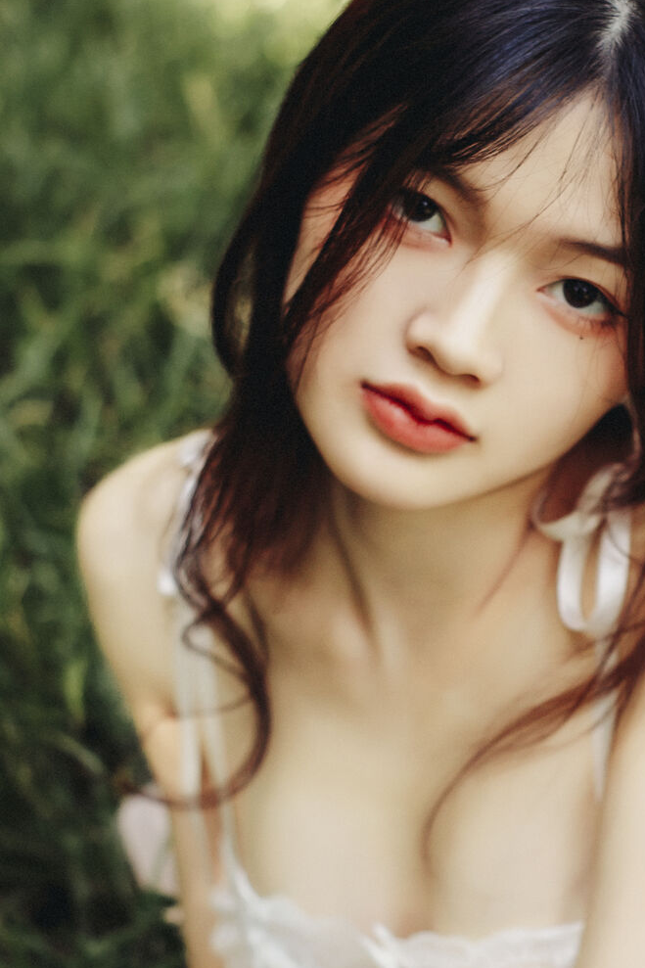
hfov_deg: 14.9
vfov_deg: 22.3
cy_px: 602
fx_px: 2446
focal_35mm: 91
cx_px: 517
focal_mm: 50
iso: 100
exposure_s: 1/100
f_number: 2.8
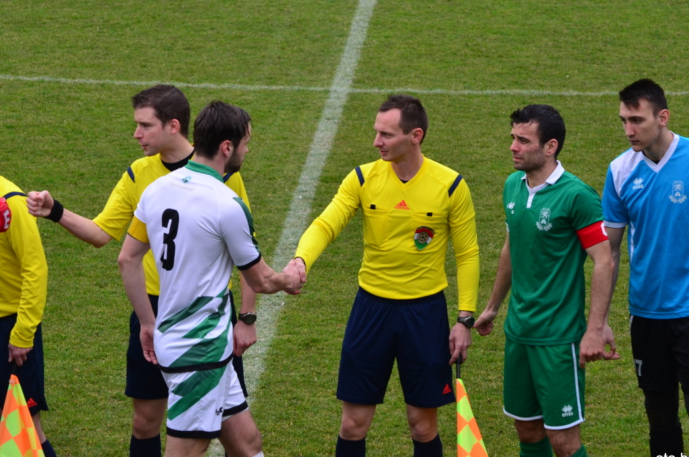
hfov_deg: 9.6
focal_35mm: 214
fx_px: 4088
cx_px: 312
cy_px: 216
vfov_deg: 6.4
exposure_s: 1/640
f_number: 6.3
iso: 800
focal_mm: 122
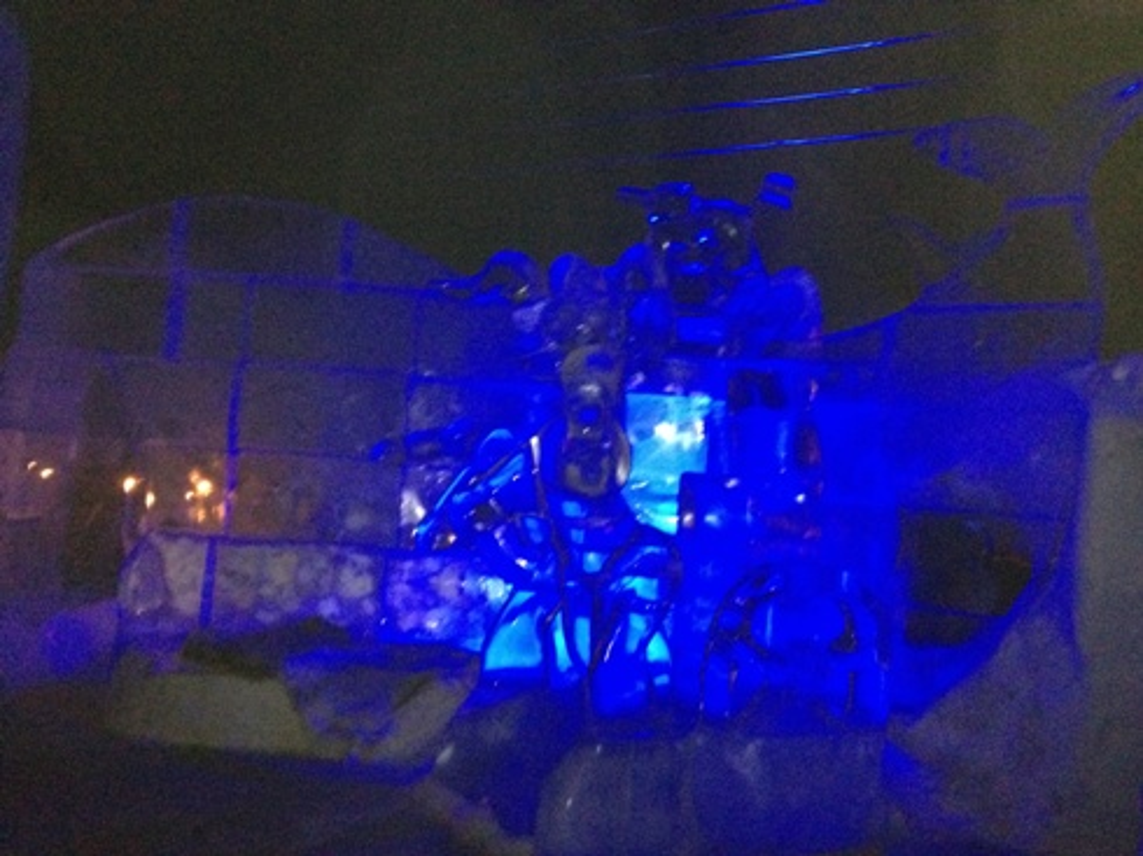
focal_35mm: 35
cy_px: 428
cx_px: 572
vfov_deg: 40.7
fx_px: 1155
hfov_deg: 52.6
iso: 800
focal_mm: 4.28
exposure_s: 1/16
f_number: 2.4
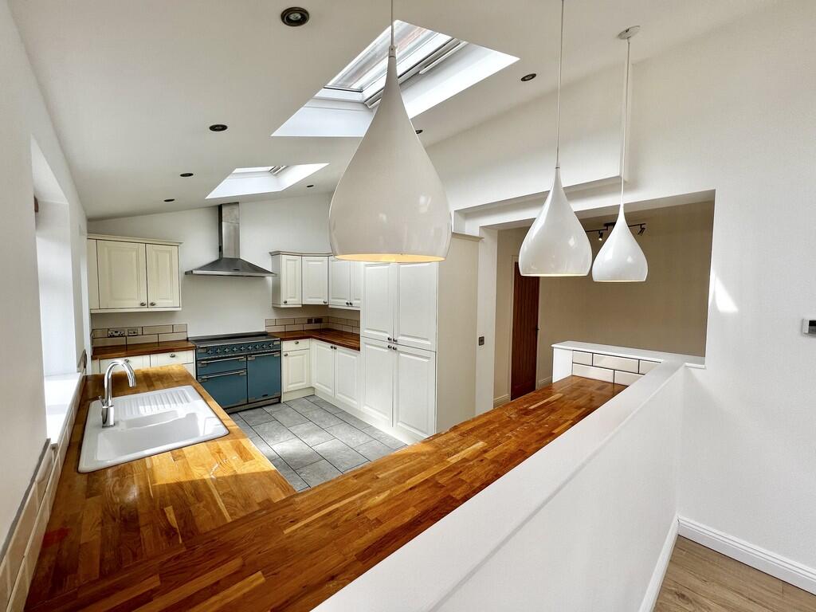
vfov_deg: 89.9
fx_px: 306
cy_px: 306
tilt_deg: -2.6
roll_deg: -0.4
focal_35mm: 13
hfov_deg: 106.2
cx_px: 408
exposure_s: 1/301
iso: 32
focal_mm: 1.57
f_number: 1.8
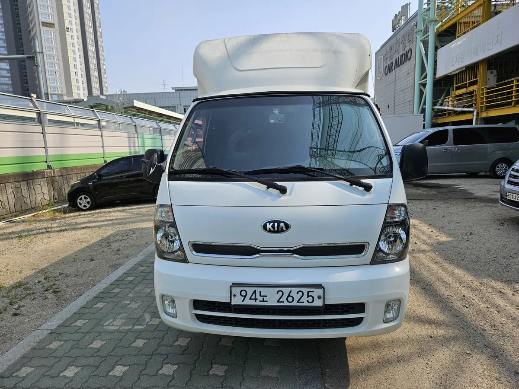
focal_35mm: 23
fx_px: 345
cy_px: 194
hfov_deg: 73.9
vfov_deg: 58.9
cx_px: 260
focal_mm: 5.4
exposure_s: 1/2000
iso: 32
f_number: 1.8
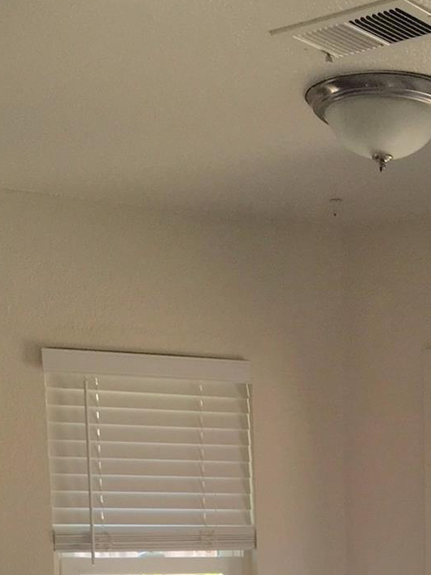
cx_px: 458
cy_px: 725
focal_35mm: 82
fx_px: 1362
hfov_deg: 17.5
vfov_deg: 21.7
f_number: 2.2
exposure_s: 1/60
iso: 32
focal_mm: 4.15
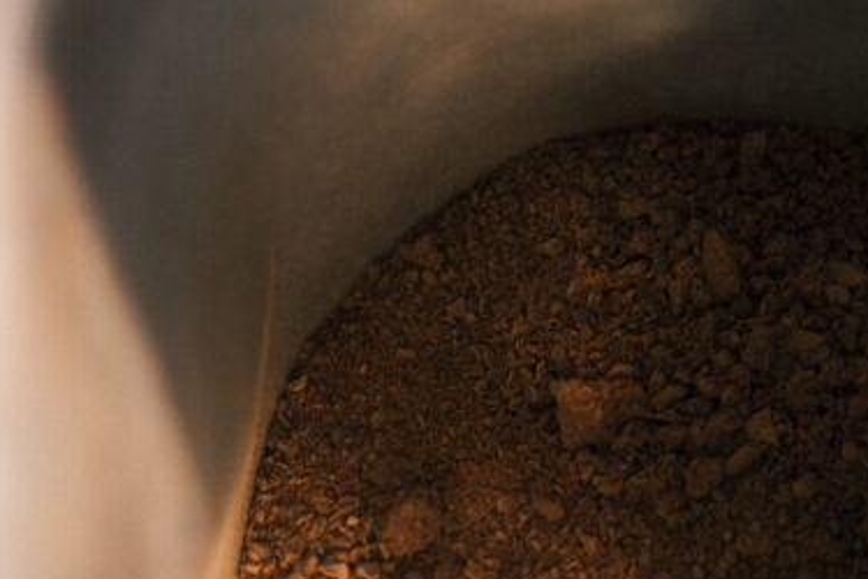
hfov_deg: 40.6
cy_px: 352
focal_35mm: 48
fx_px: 1157
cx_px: 576
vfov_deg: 28.0
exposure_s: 1/9
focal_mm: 20.2
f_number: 3.1
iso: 1600
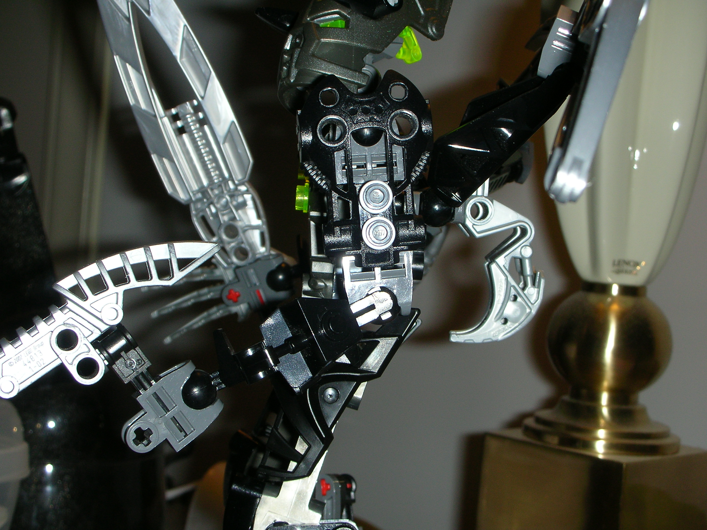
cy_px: 265
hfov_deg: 31.7
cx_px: 354
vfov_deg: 24.0
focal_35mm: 61
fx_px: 1246
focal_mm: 10.1
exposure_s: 1/120
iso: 50
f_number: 4
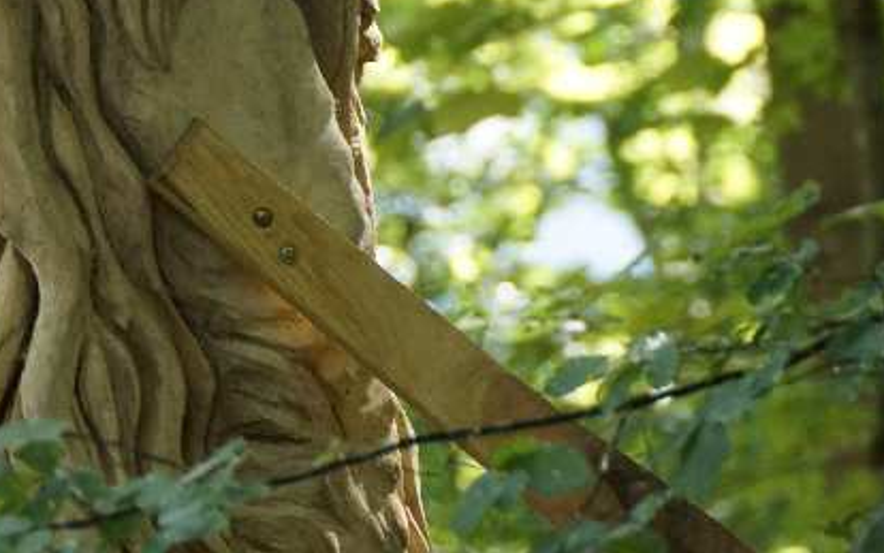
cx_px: -320
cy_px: 487
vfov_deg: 1.0
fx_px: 32027
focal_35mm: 1329
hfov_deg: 1.6
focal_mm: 300
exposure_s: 1/100
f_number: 6.3
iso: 1000
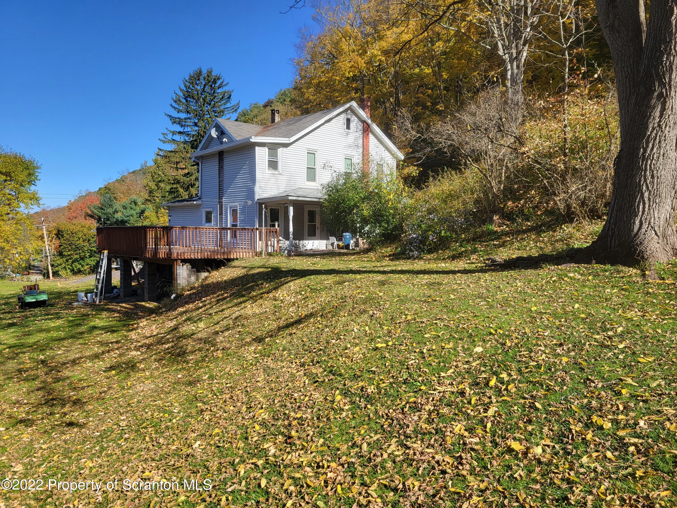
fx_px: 508
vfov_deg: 53.1
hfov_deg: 67.3
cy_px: 254
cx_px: 338
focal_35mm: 26
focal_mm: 5.4
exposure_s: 1/1262
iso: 40
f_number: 1.8
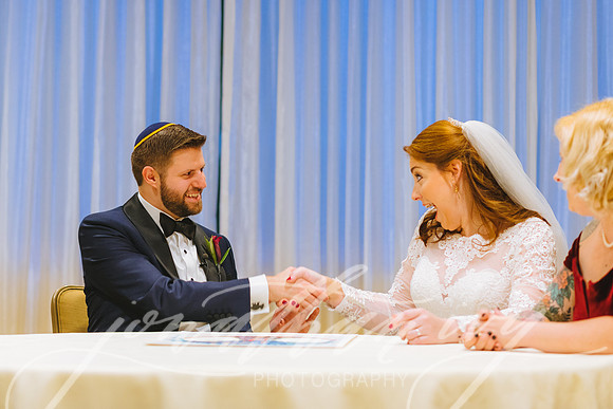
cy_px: 149
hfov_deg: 18.4
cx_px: 232
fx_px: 1888
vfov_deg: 12.4
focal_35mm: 111
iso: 800
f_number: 2.2
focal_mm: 85
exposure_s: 1/200
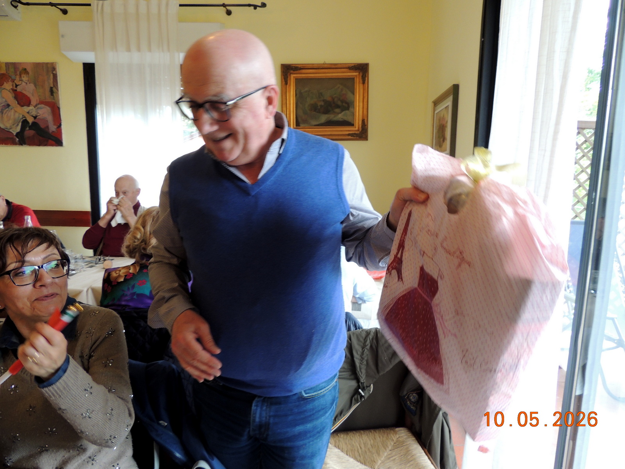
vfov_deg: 56.8
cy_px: 234
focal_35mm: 24
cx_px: 312
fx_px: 433
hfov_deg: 71.6
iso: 220
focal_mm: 4.3
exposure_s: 1/30
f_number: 3
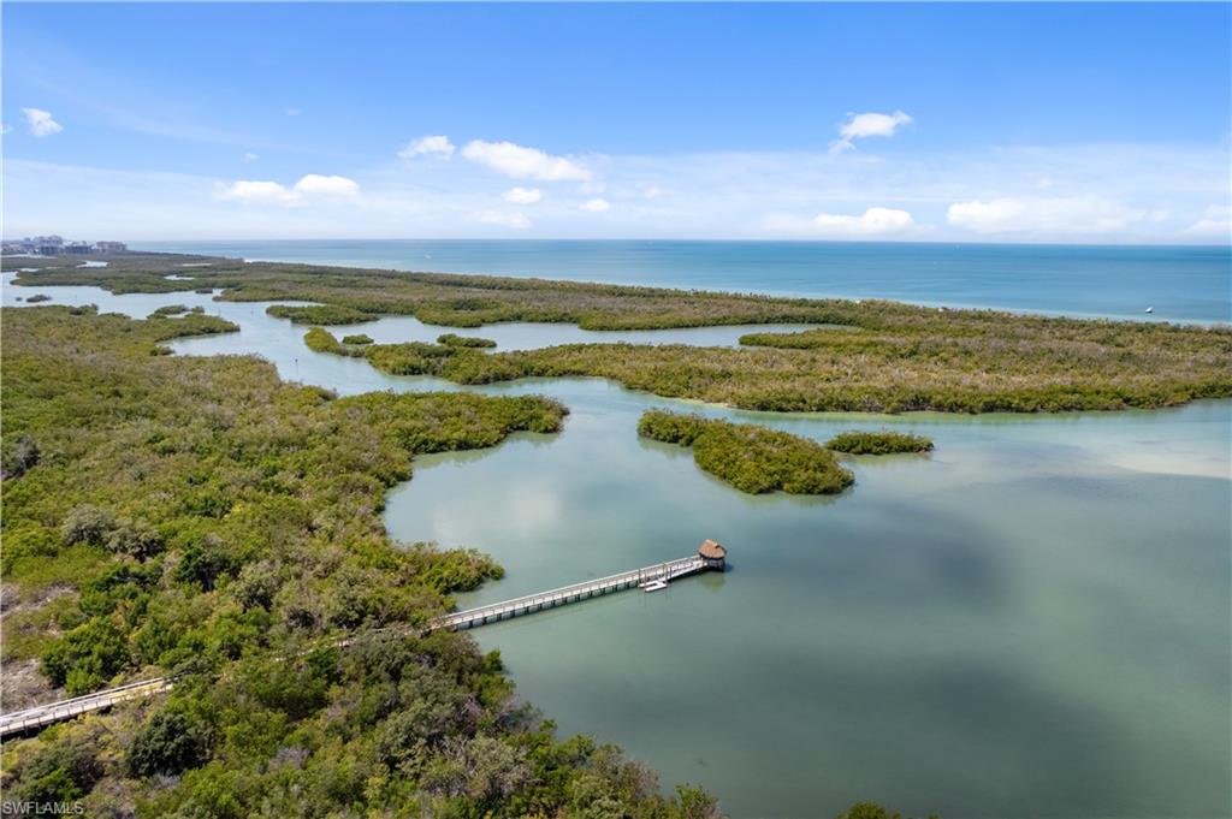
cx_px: 616
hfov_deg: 78.6
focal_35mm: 22
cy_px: 410
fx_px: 752
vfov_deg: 57.1
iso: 100
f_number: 2.8
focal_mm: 8.38
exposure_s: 1/2000
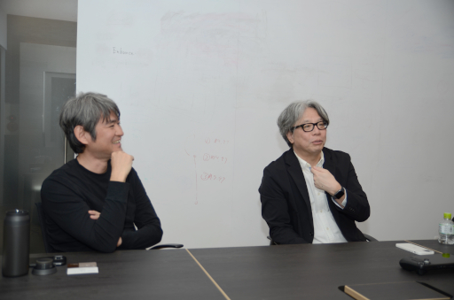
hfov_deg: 53.2
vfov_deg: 36.7
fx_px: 453
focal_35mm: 36
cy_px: 150
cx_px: 227
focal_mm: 24
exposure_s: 1/200
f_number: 2.8
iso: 100
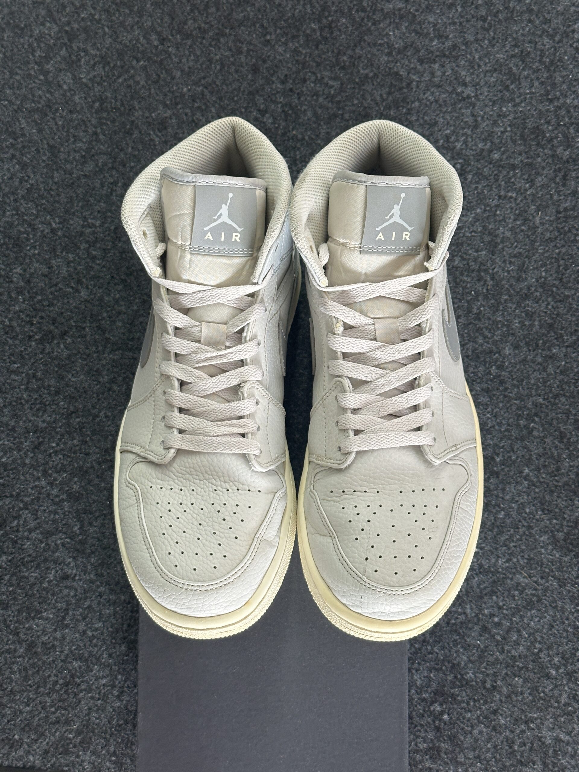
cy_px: 386
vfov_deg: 39.7
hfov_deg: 30.3
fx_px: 1070
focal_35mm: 48
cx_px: 290
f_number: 1.78
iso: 125
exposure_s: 1/50
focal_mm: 6.86
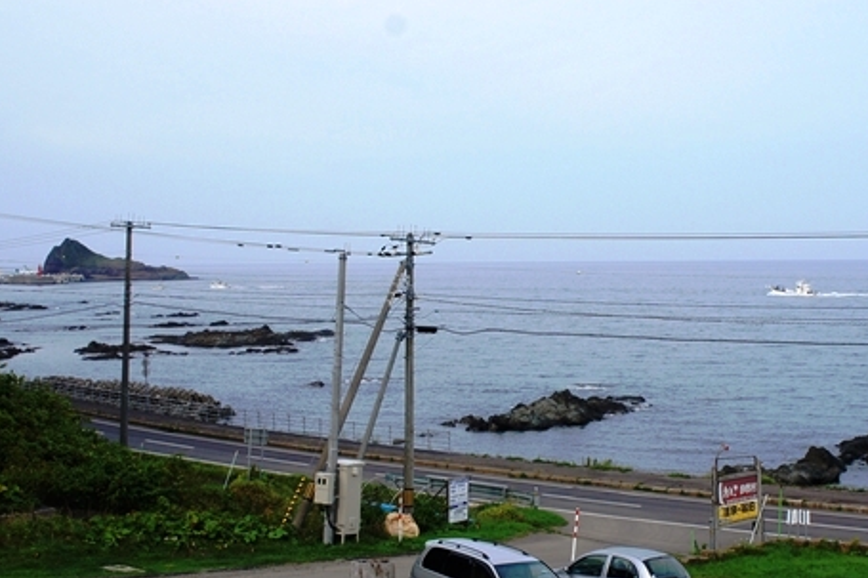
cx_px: 557
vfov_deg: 23.3
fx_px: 1398
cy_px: 324
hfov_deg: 34.3
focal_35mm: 58
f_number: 13
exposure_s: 1/125
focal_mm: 22
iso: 200
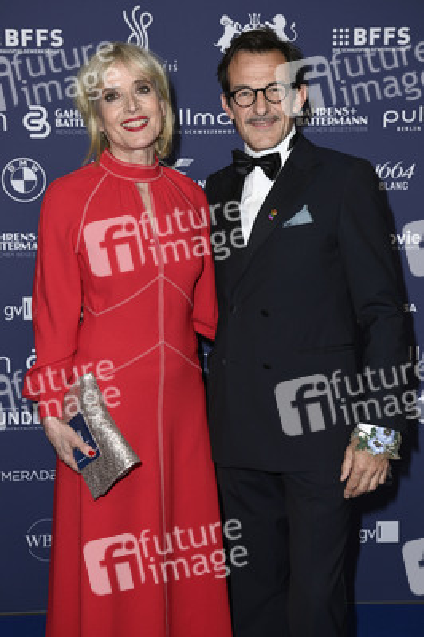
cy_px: 318
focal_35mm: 55
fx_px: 973
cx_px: 212
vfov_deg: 36.3
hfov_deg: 24.6
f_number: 5.6
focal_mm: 55
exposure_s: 1/250
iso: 320
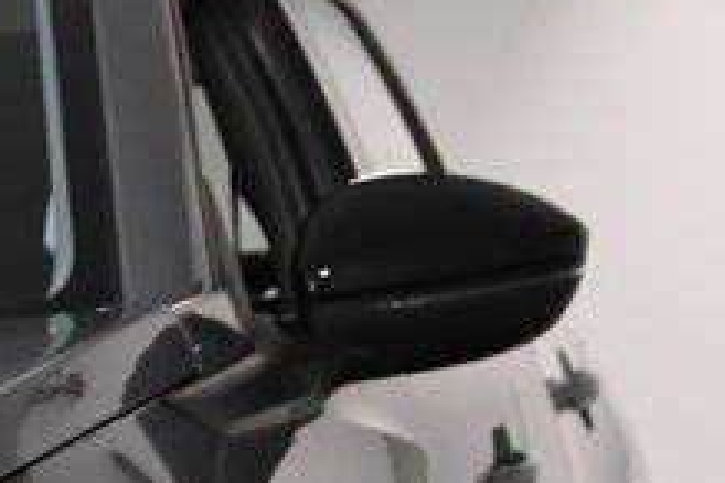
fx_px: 4813
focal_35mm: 239
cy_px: 997
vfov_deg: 5.6
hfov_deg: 8.1
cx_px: -804
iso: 1600
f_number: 5.6
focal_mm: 34
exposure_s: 1/125
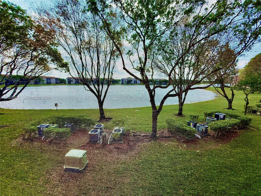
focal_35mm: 14
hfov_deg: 102.1
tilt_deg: -7.5
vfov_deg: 85.7
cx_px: 130
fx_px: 106
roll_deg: -0.5
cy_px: 98
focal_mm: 2.22
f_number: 2.2
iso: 50
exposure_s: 1/1613
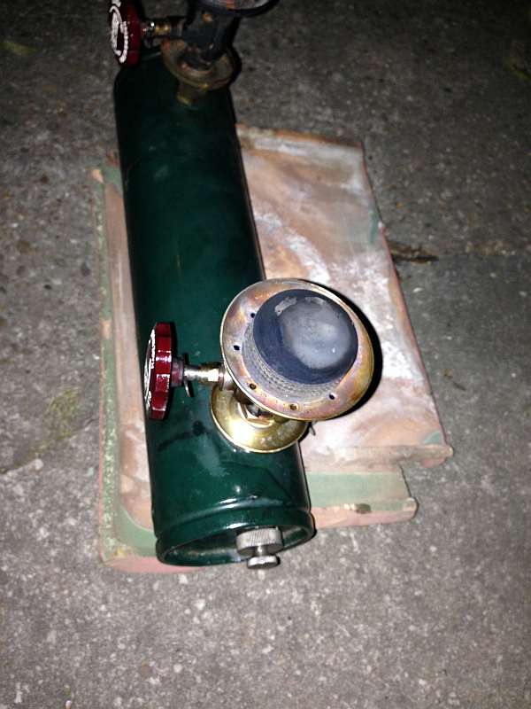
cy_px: 354
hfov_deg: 42.9
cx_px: 266
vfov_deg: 55.4
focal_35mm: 33
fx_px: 675
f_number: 2.4
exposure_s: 1/16
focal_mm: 4.12
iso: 125
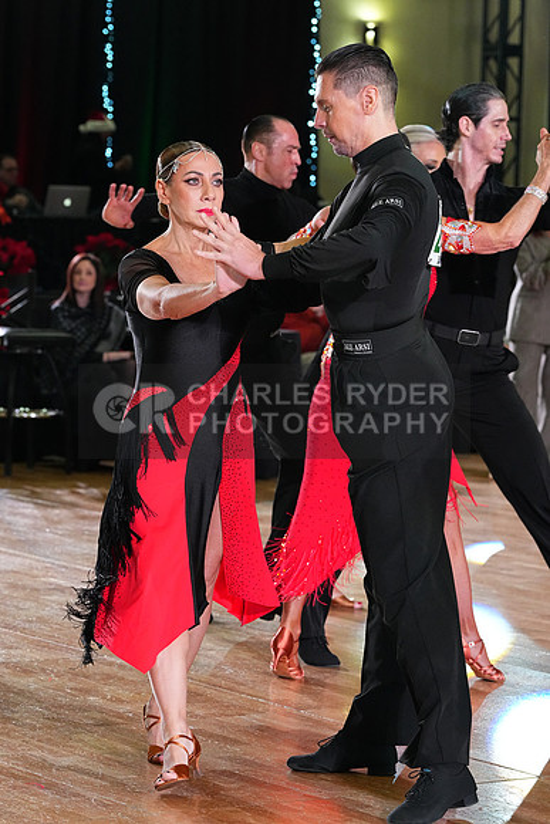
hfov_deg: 10.6
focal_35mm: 130
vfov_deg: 15.8
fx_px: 2977
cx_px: 275
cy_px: 412
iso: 6400
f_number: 6.3
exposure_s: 1/320
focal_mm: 130
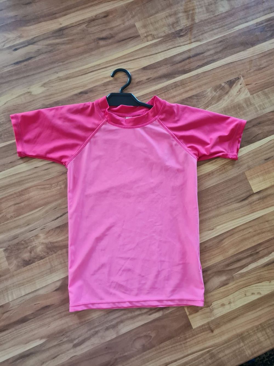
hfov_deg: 53.0
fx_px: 274
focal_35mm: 26
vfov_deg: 67.3
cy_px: 183
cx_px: 137
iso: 250
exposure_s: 1/50
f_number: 1.8
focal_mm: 5.4
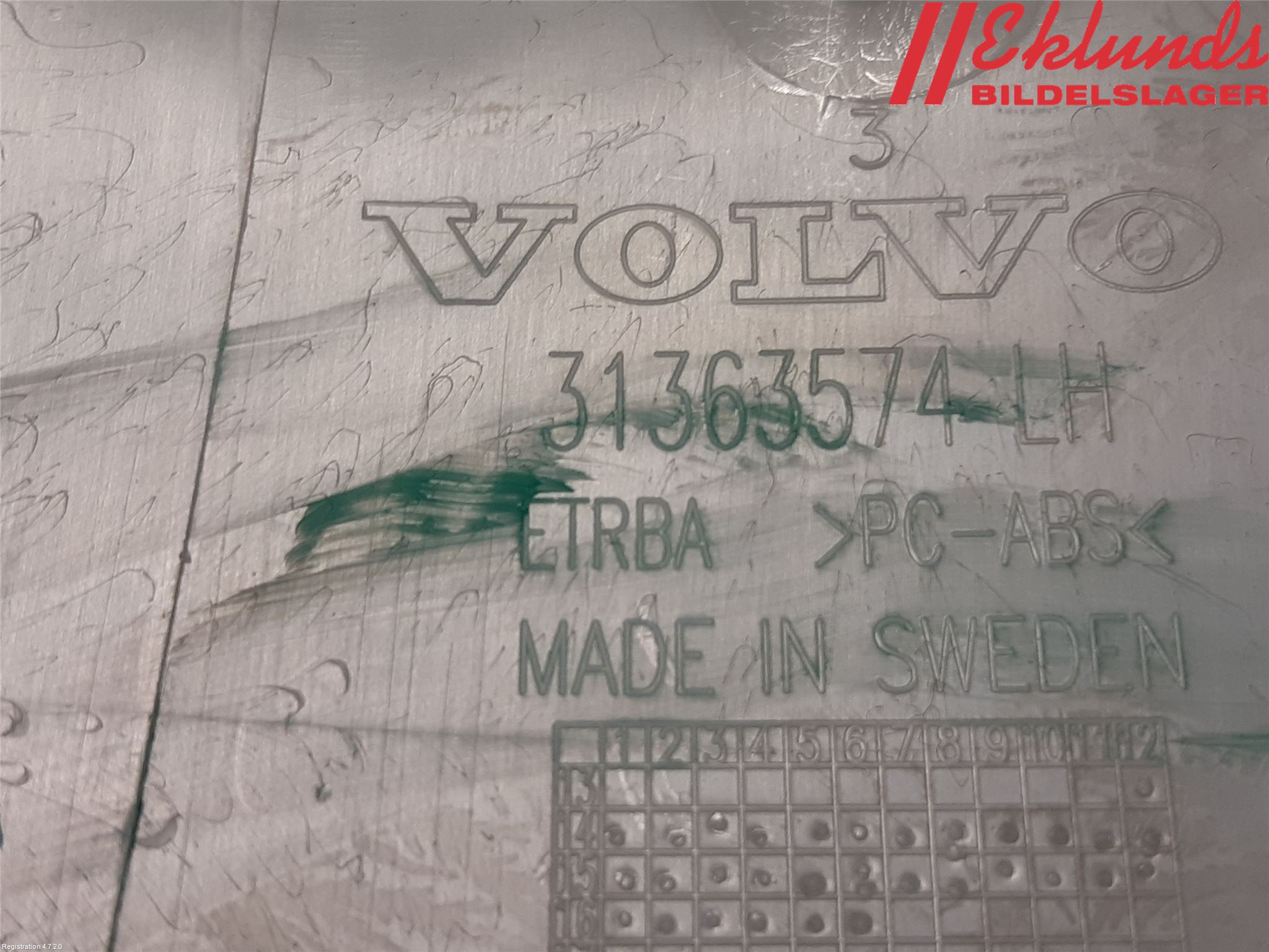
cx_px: 634
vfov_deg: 53.1
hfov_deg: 67.3
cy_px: 476
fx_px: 953
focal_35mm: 26
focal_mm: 3.93
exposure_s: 1/50
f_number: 1.7
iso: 40
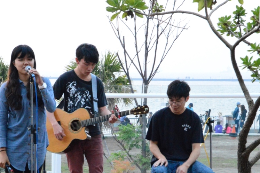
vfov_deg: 9.5
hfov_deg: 14.2
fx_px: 1039
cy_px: 116
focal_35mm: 144
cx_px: 88
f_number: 20
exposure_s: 1/40
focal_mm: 70
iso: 6400
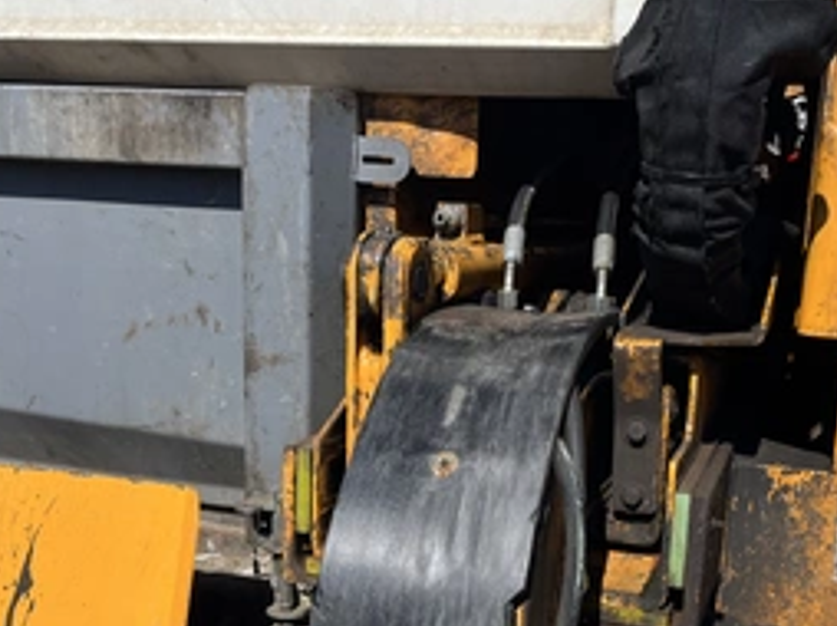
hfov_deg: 45.6
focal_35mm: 41
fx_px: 990
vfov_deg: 34.6
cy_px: 438
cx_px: 504
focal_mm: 5.1
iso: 50
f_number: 1.6
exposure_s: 1/5076
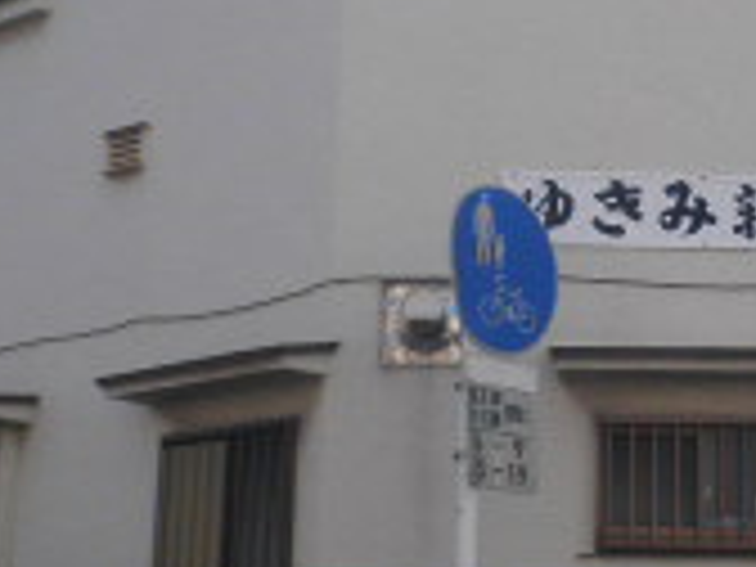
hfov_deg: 19.5
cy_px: 198
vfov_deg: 14.9
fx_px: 2162
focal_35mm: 99
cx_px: 666
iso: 64
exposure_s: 1/100
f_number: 7.9
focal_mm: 4.7
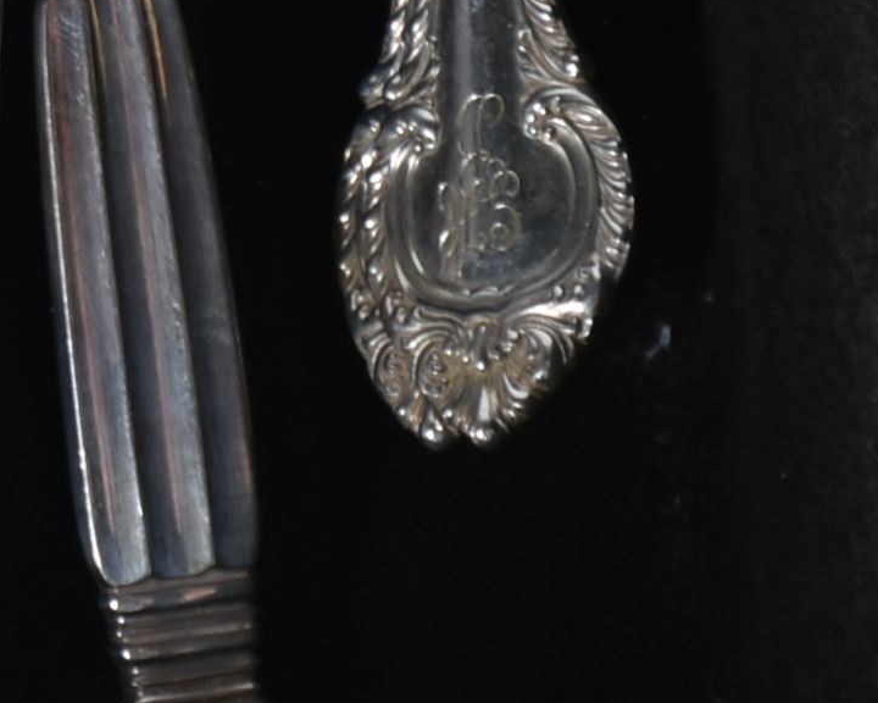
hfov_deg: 3.3
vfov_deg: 2.7
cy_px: -410
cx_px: -1240
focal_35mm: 580
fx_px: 15072
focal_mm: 66
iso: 100
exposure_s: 1/100
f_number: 7.1
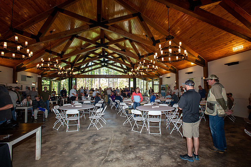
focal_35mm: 17
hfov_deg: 93.3
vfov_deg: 70.4
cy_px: 84
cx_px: 126
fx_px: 118
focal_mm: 17
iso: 2800
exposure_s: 1/100
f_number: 14
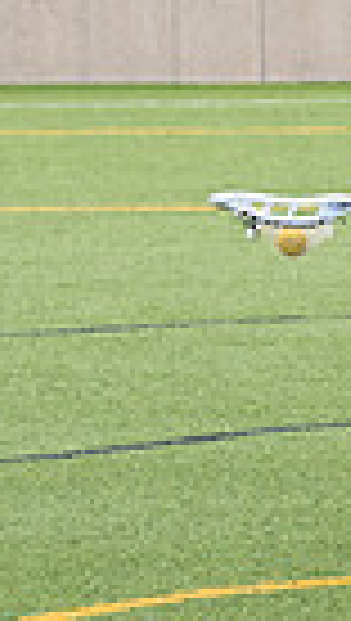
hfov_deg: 2.6
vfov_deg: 4.7
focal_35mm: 461
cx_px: 608
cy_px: 234
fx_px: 7600
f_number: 5.6
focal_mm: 70
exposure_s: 1/1250
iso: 500
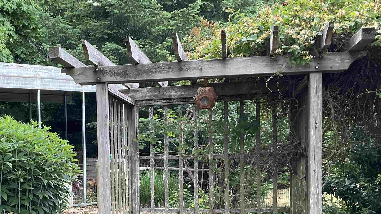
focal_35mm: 52
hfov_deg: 38.8
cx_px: 93
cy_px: 180
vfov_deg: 22.6
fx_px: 525
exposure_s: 1/122
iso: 40
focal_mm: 3
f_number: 1.8
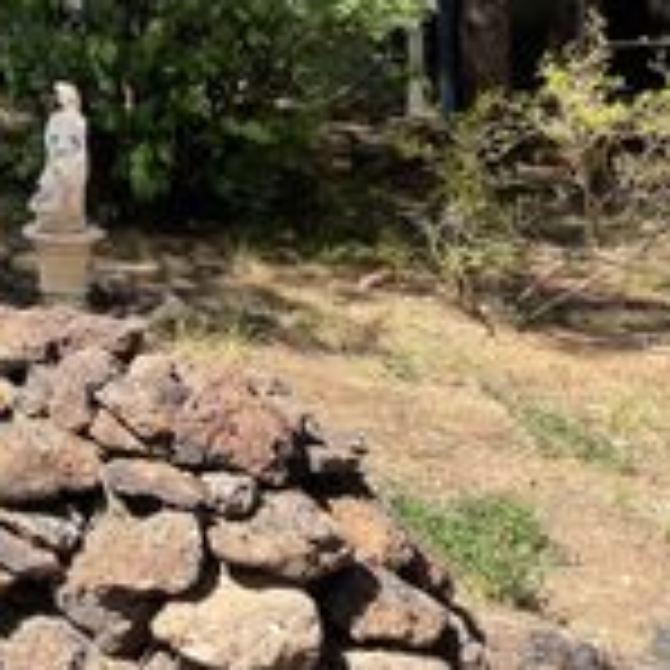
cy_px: -164
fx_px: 1620
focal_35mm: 74
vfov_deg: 21.5
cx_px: -378
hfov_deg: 19.8
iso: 32
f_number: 1.6
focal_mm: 5.1
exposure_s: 1/1323
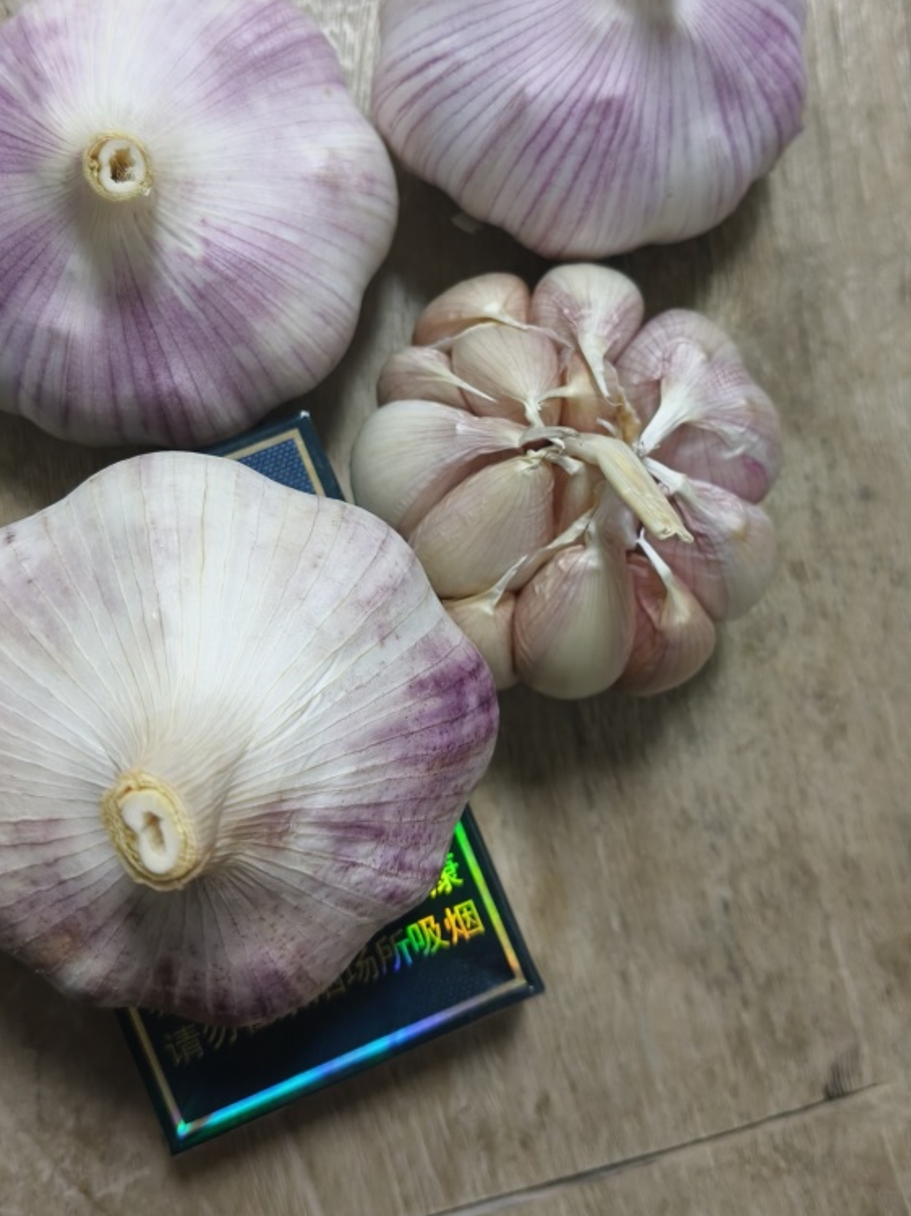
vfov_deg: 49.8
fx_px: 1299
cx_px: 457
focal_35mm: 37
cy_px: 482
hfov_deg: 38.6
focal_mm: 4.84
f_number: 1.8
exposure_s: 1/100
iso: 1000
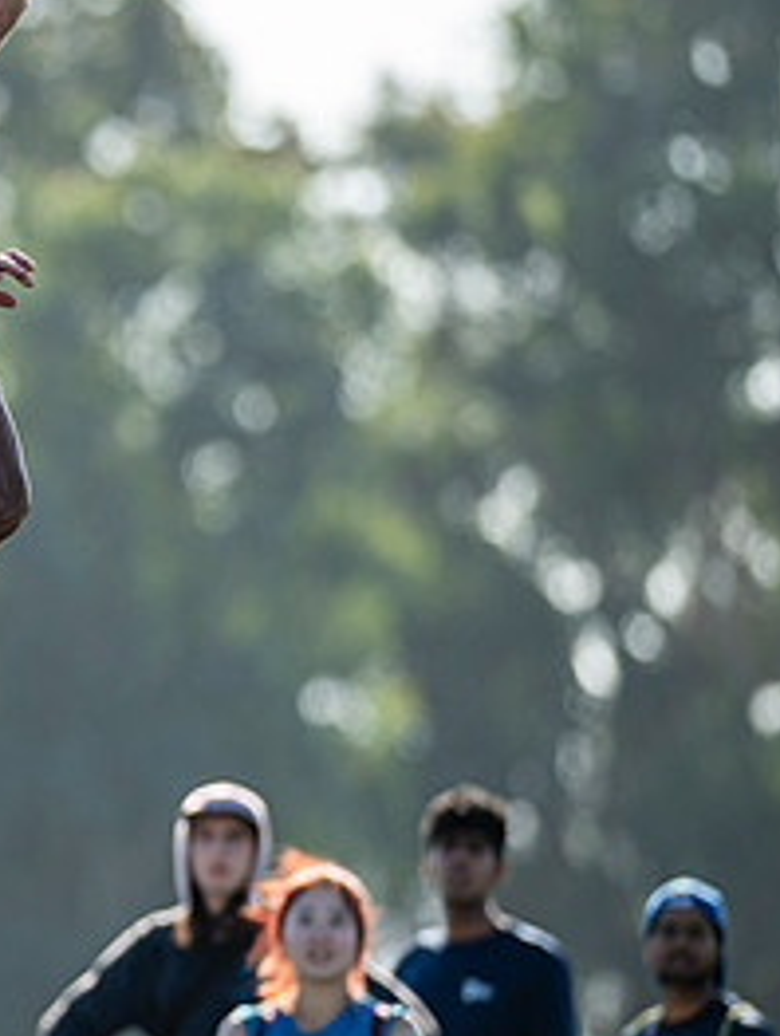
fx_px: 19931
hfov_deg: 2.2
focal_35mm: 665
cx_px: -264
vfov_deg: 3.0
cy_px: 629
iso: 125
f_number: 3.2
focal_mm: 240
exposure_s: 1/1250
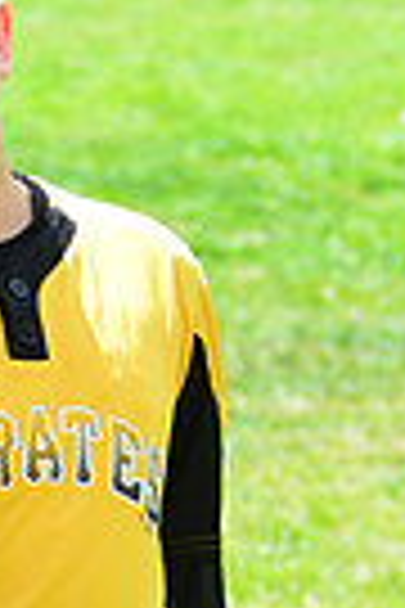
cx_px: -178
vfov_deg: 4.1
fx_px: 8386
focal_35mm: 497
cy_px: 797
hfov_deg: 2.8
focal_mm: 116
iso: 200
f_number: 8
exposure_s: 1/200
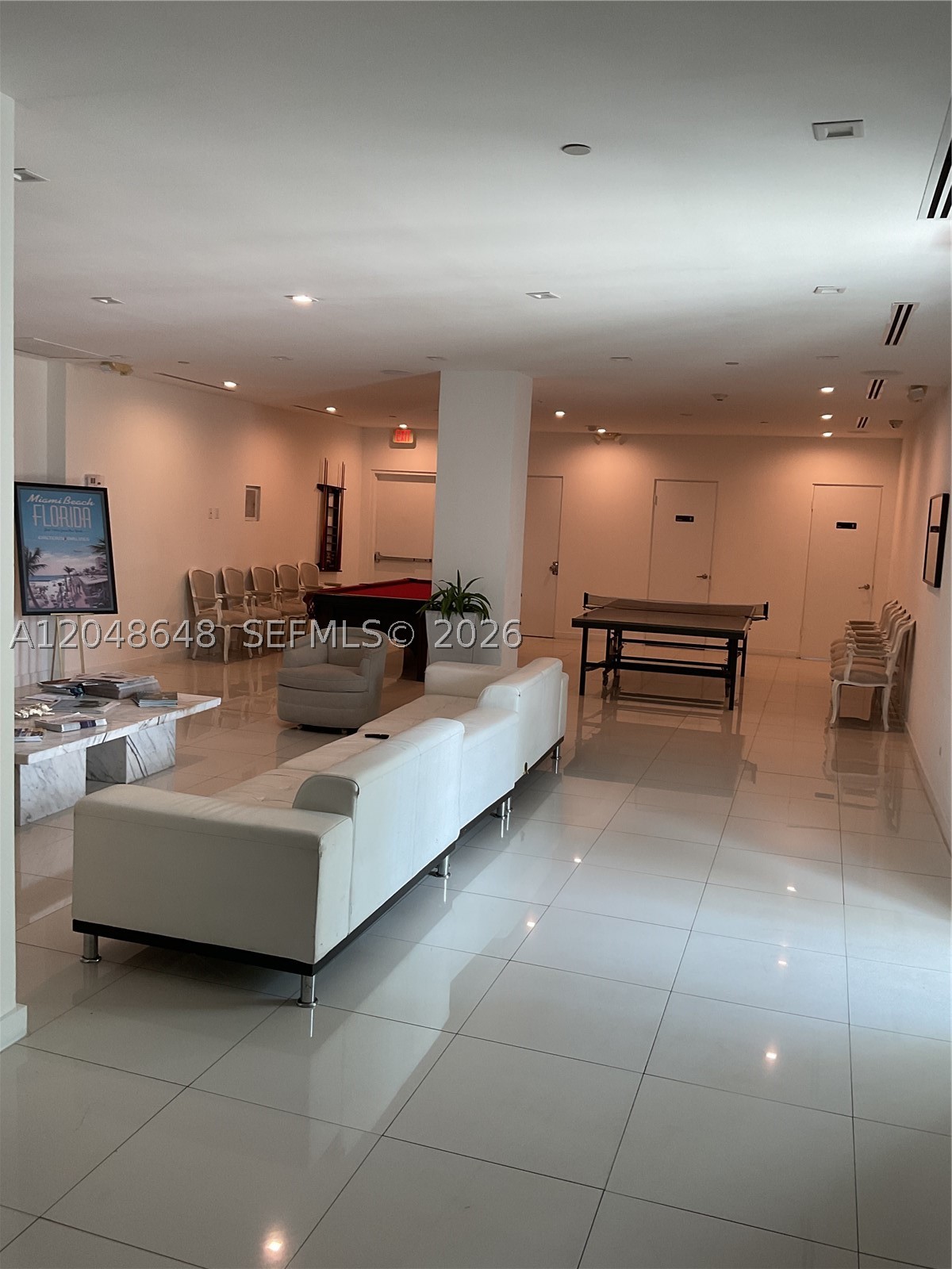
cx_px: 476
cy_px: 634
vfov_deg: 61.7
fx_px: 1063
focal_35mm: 29
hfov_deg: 48.2
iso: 40
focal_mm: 3
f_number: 1.8
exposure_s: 1/60
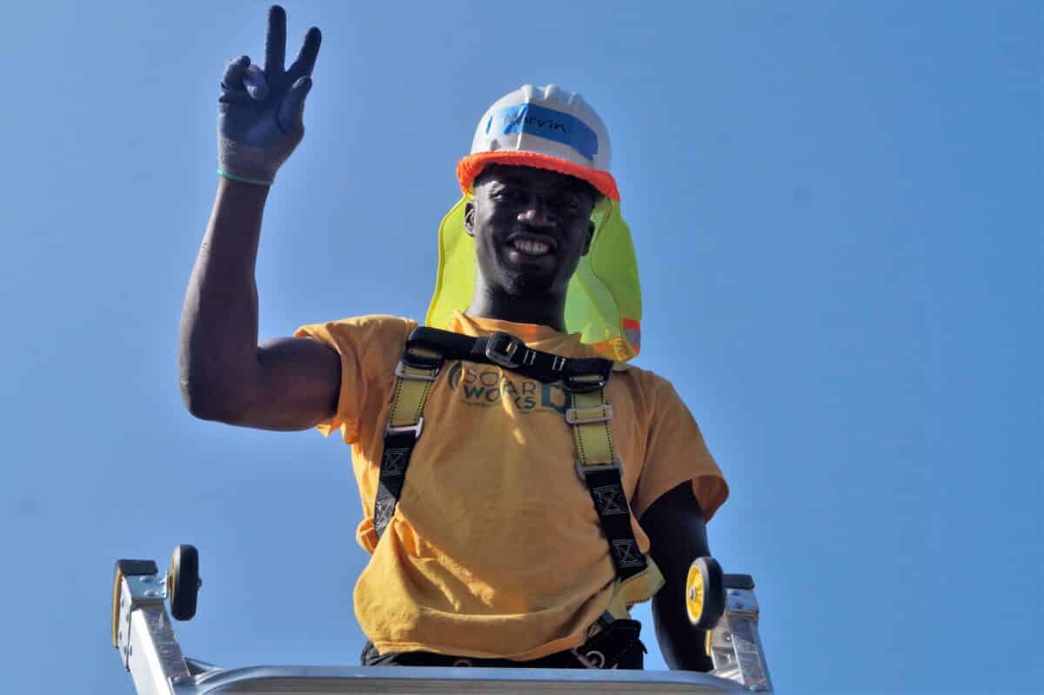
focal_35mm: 75
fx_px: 2174
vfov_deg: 18.2
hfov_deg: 27.0
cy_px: 348
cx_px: 522
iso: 400
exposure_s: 1/1250
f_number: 9
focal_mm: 50
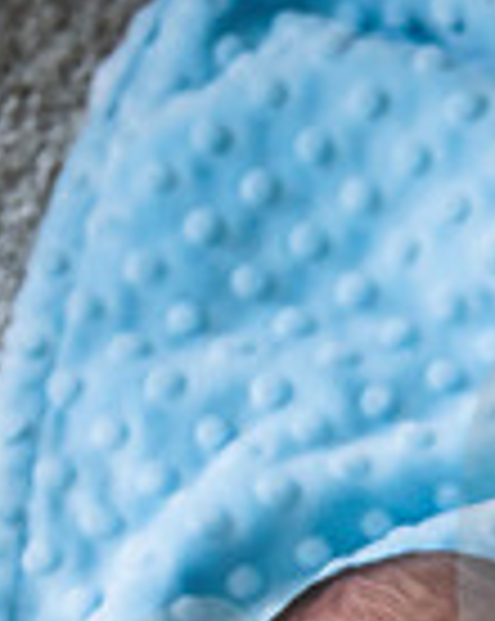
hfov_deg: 9.6
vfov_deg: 11.6
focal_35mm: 159
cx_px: 608
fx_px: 2918
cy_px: 958
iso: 2500
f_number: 2.8
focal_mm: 52
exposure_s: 1/100
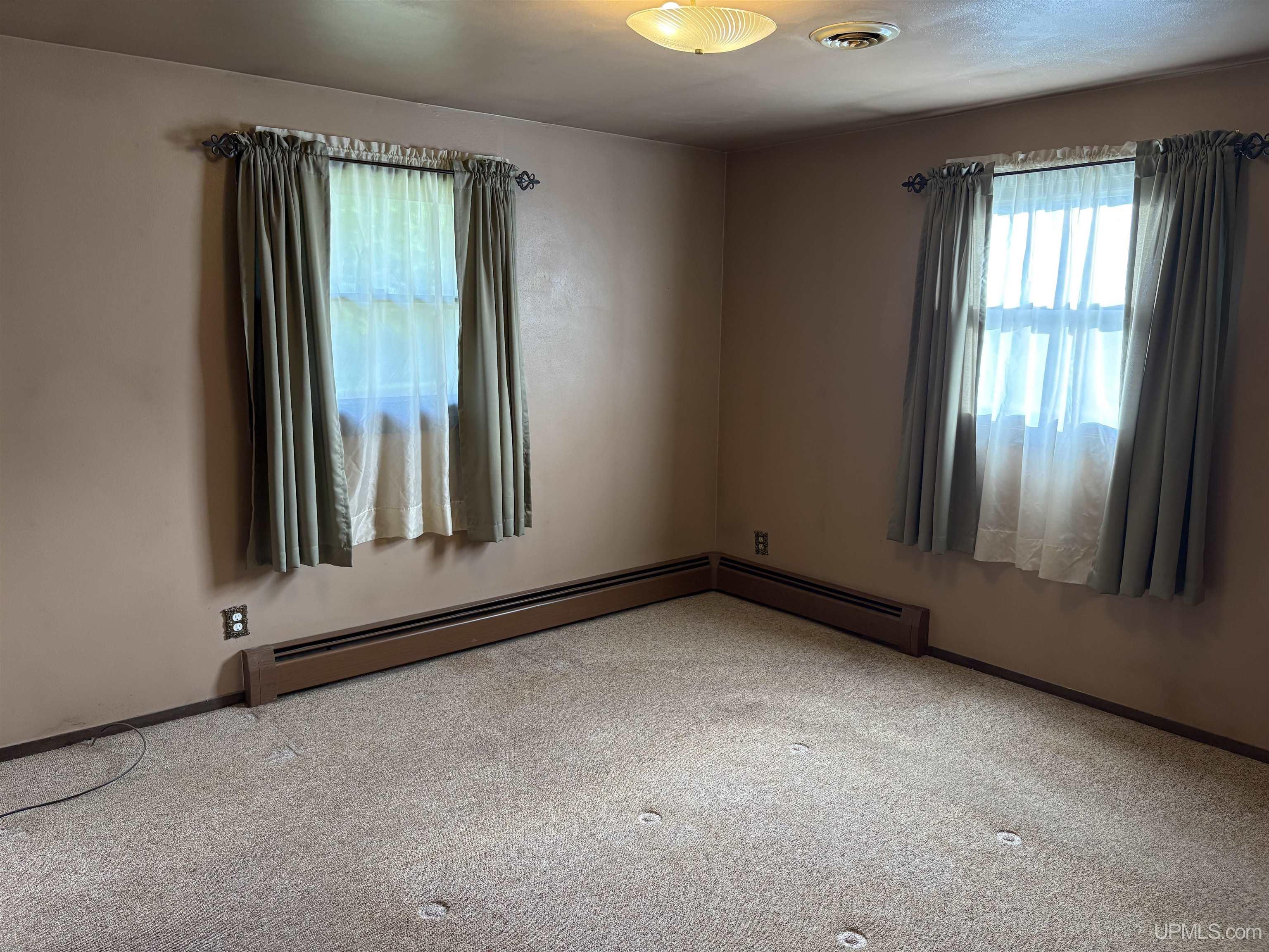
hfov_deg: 67.3
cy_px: 476
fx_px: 953
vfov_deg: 53.1
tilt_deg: -9.6
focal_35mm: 26
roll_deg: +0.2
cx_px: 634
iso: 160
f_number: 1.6
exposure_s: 1/120
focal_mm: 5.96
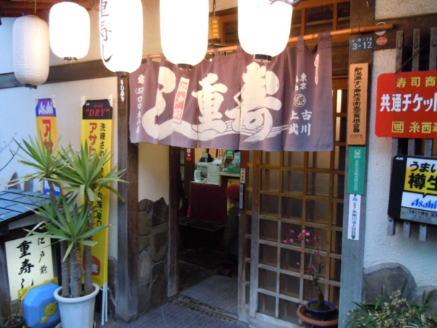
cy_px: 164
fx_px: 379
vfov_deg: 46.8
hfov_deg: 60.0
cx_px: 218
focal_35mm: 30
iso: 400
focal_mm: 5.4
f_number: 3.5
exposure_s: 1/10
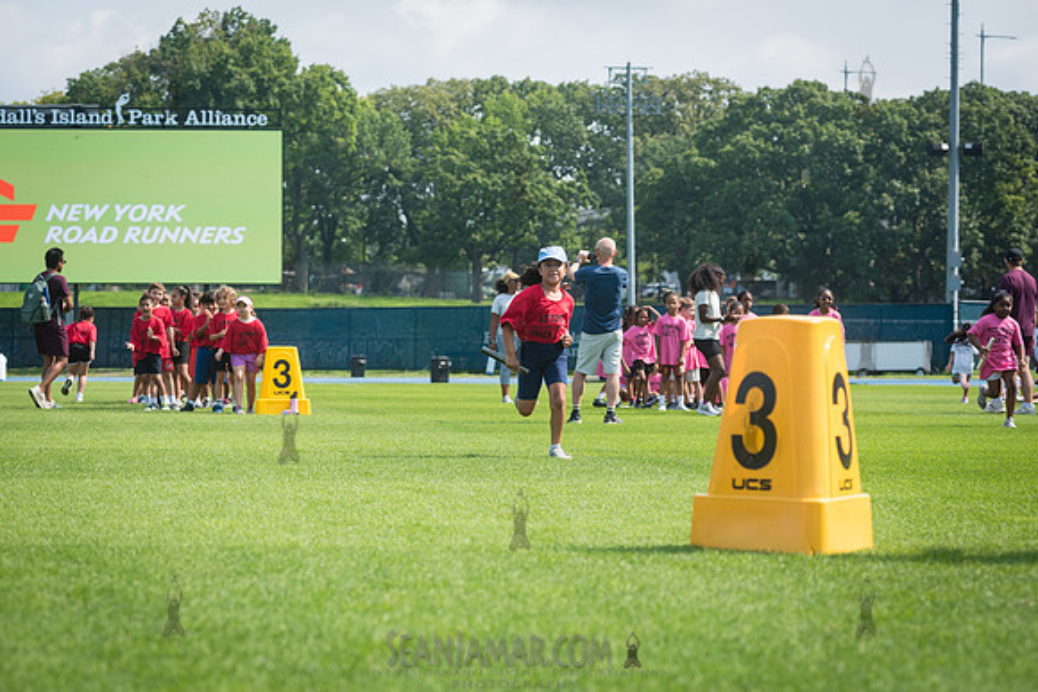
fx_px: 3461
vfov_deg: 11.4
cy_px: 346
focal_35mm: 120
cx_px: 519
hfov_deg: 17.1
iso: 160
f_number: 5.6
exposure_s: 1/500
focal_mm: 120
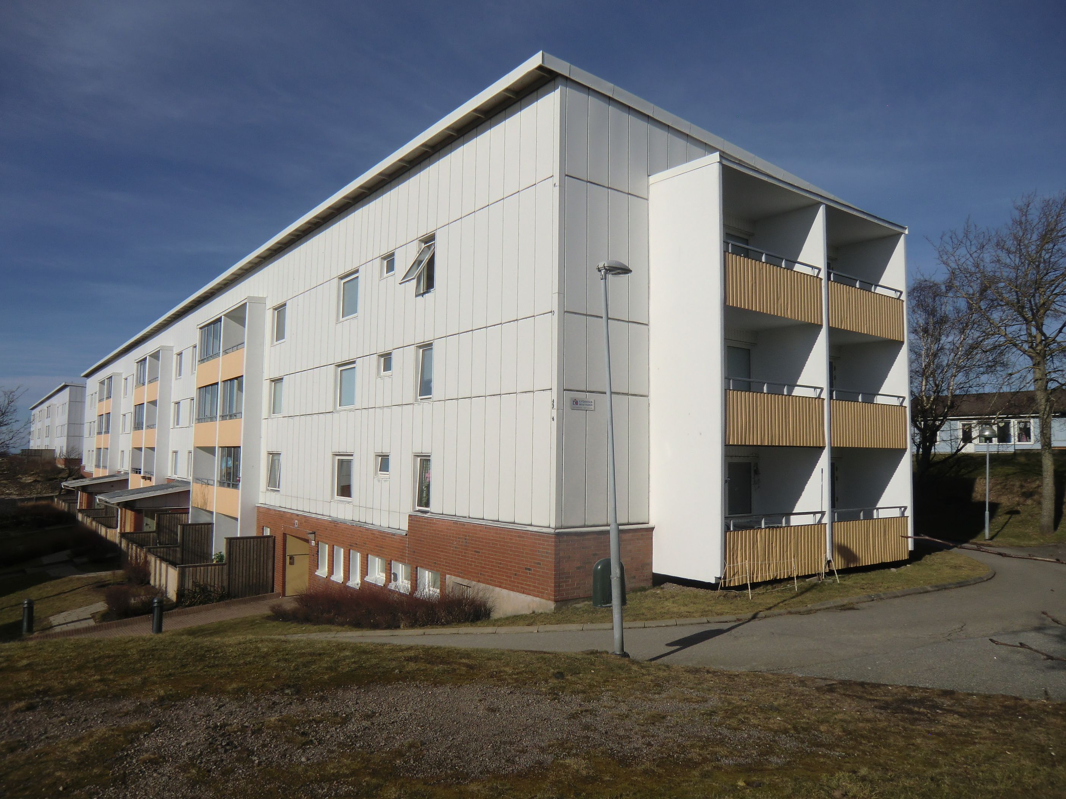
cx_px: 533
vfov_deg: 56.8
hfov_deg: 71.6
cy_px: 400
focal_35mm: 24
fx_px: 739
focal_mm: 4.3
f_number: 7.5
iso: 64
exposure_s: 1/500
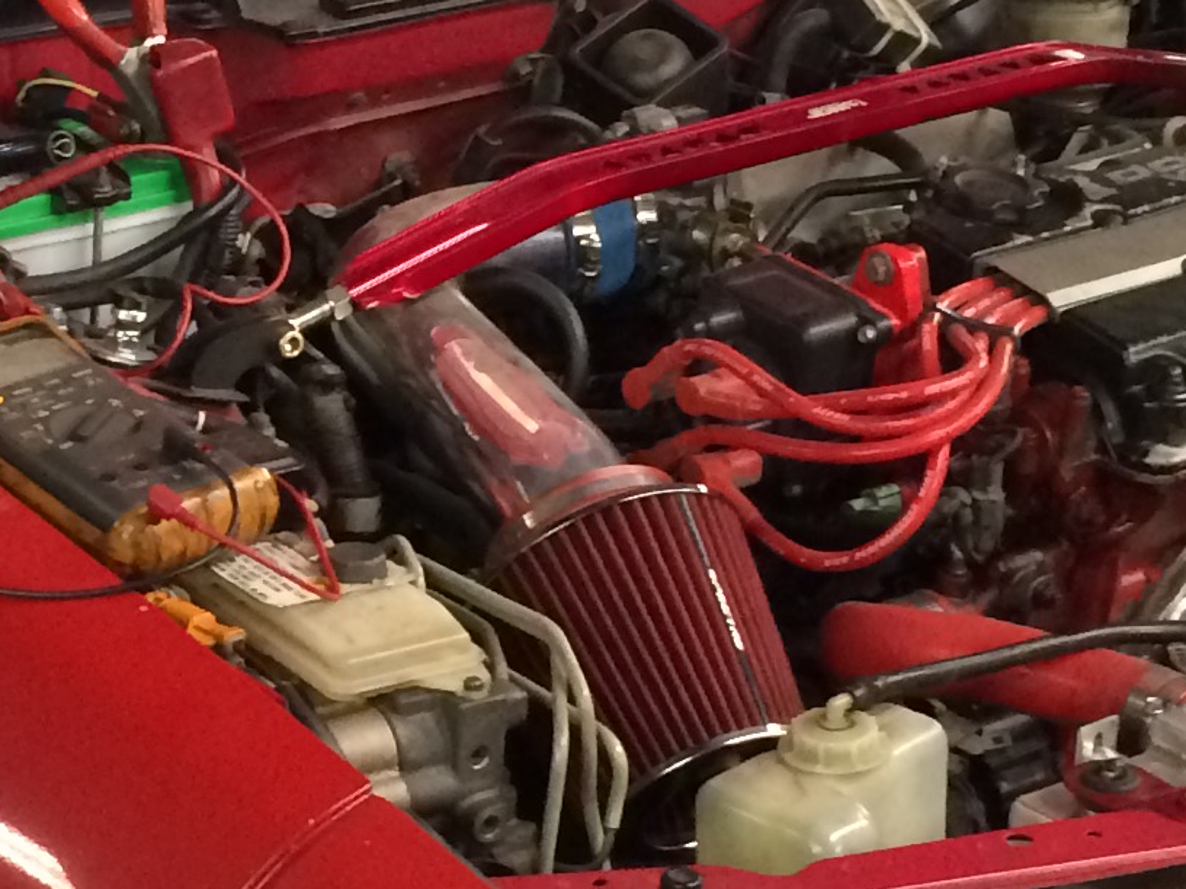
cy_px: 532
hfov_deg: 16.8
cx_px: 153
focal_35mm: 116
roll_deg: +2.2
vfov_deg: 12.8
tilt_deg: -21.6
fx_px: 3974
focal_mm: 4.15
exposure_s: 1/24
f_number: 2.2
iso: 320
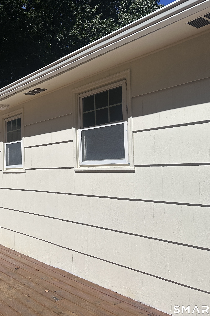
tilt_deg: +3.5
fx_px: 297
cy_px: 155
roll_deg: +0.6
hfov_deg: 36.6
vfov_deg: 55.8
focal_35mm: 34
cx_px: 23
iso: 80
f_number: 1.78
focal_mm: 6.86
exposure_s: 1/12048
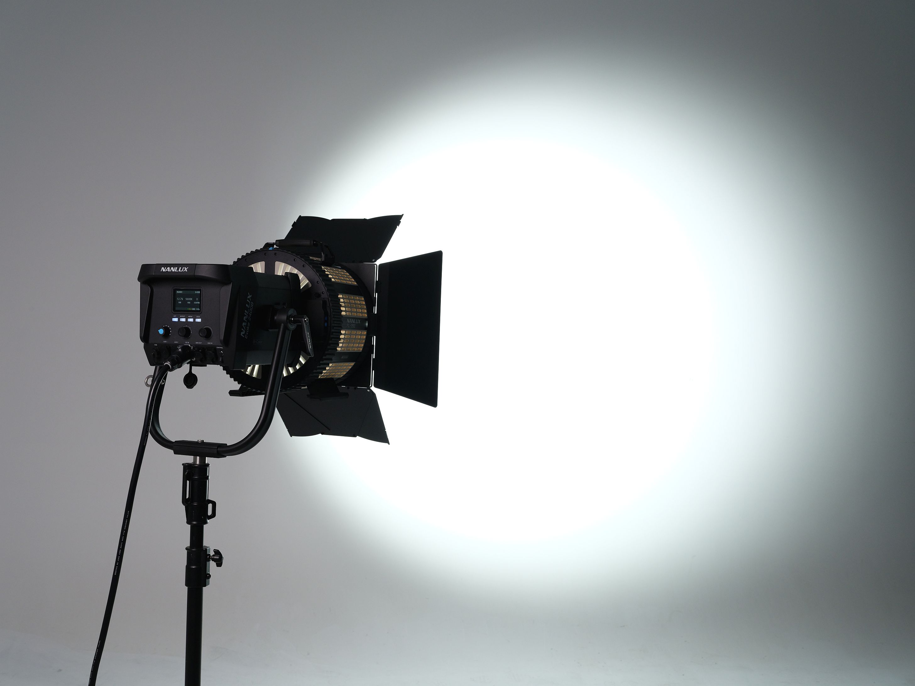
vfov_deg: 39.7
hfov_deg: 51.4
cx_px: 458
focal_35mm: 36
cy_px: 343
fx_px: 952
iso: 2000
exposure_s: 1/100
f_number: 6.4
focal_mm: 45
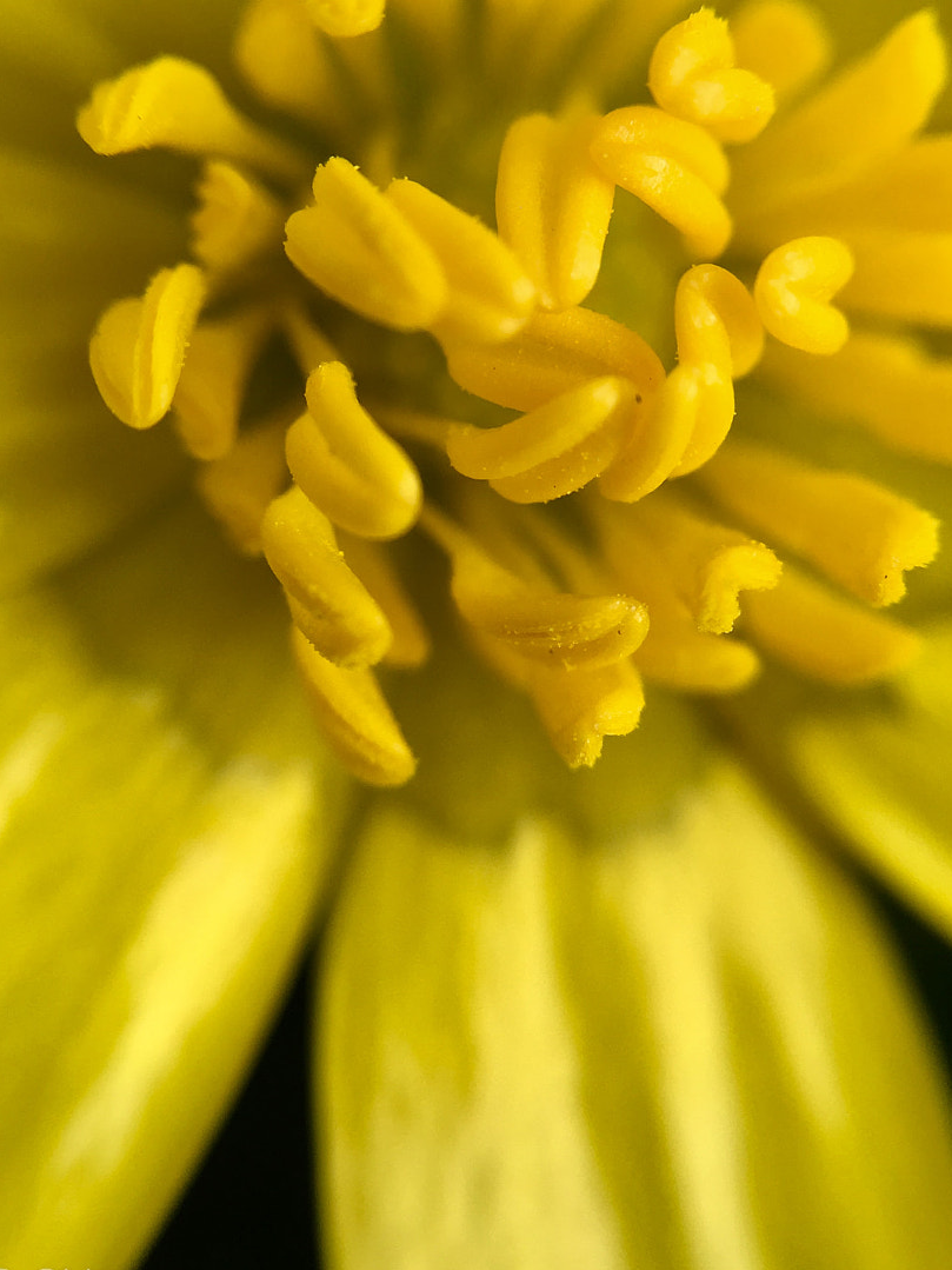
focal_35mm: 43
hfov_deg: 33.6
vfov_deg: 43.6
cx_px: 505
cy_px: 508
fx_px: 1577
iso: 25
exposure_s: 1/855
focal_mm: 4.15
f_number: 2.2
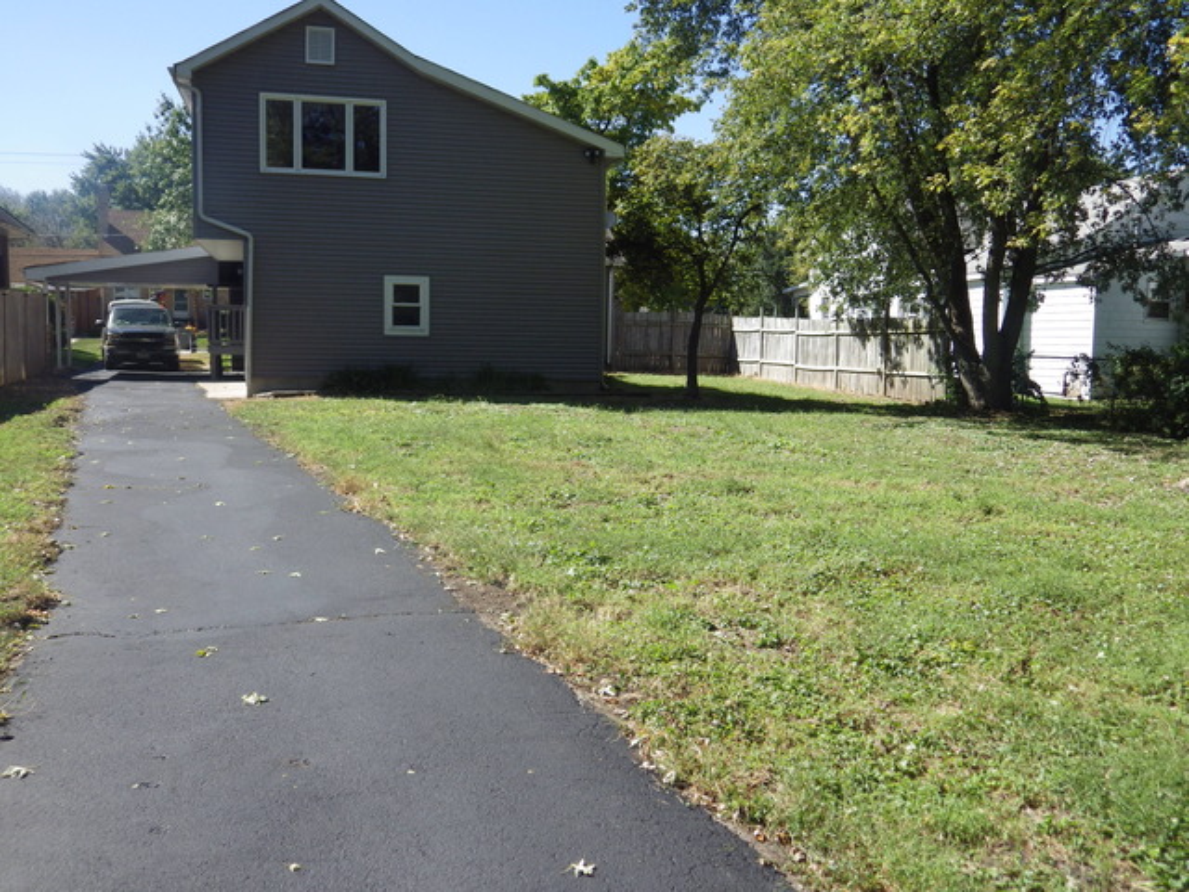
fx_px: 1168
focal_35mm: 34
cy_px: 446
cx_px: 594
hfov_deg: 54.0
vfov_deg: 41.8
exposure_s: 1/500
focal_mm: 6.2
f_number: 3.4
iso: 100
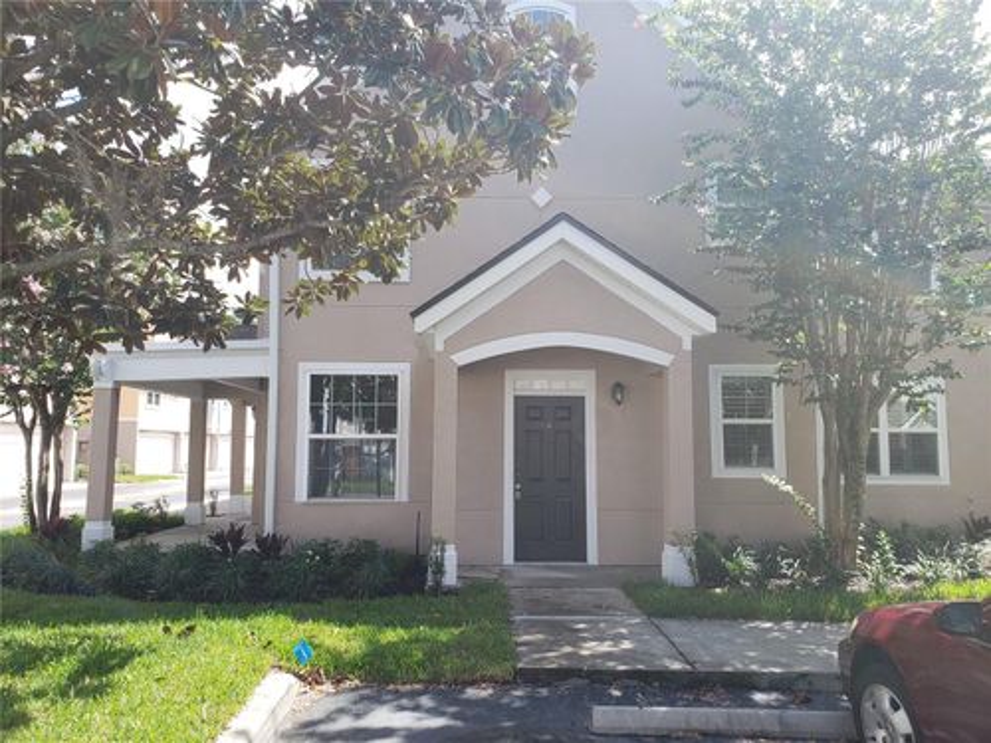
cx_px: 496
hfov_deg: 67.3
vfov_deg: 53.1
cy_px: 372
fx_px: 744
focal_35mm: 26
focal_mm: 4.3
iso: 50
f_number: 2.4
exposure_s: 1/449
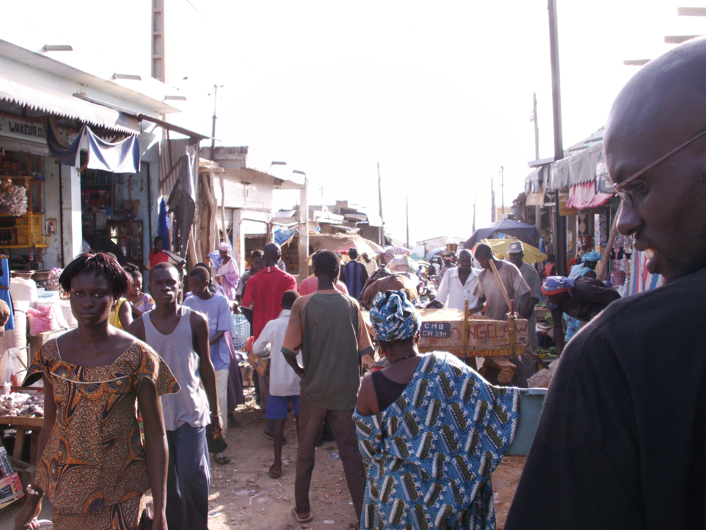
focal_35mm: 35
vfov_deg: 40.7
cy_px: 265
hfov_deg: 52.6
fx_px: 714
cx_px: 353
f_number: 2.8
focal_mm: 5.86
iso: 50
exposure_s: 1/320
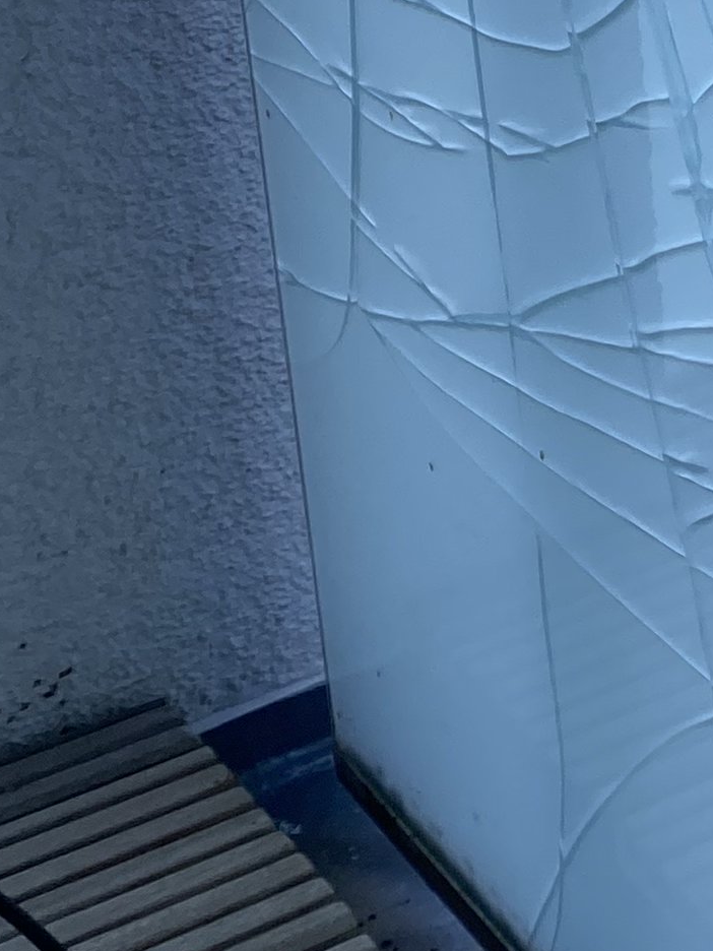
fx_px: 3076
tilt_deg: -24.6
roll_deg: -1.9
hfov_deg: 12.0
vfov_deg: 17.4
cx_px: 1344
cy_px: 128
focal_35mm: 112
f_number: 1.8
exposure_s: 1/822
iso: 32
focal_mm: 4.25
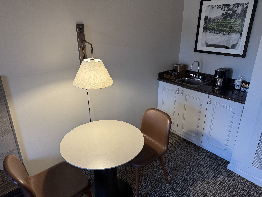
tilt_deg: -22.1
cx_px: 131
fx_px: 182
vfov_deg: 56.8
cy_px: 98
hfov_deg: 71.6
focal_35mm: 24
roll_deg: -0.5
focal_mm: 6.76
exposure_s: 1/60
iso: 200
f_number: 1.78
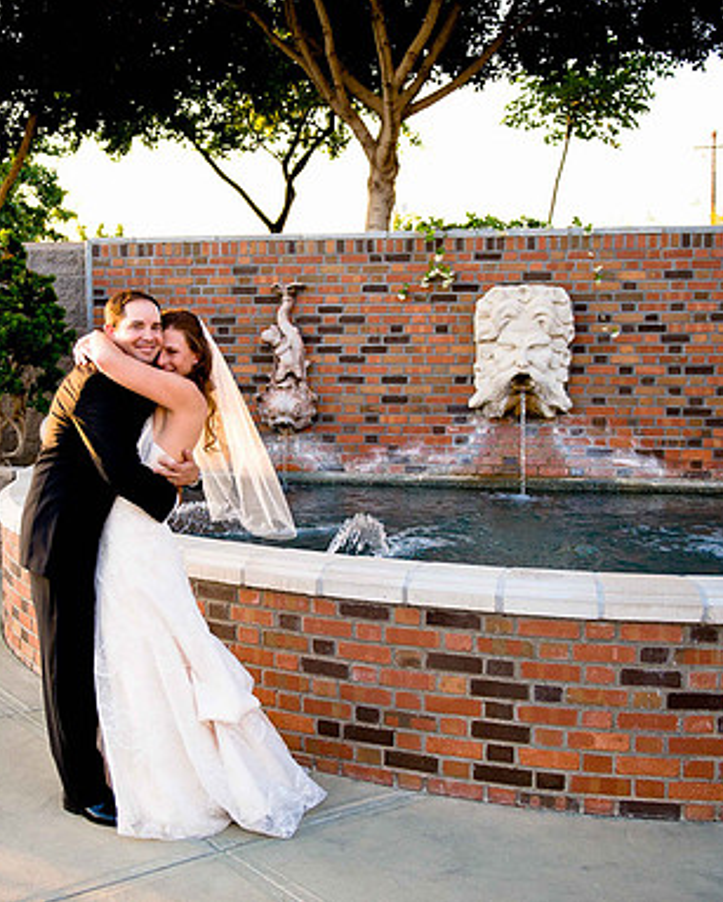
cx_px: 252
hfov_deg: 33.9
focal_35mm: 44
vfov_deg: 42.0
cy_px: 450
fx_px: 1175
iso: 400
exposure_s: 1/640
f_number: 2.8
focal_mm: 31
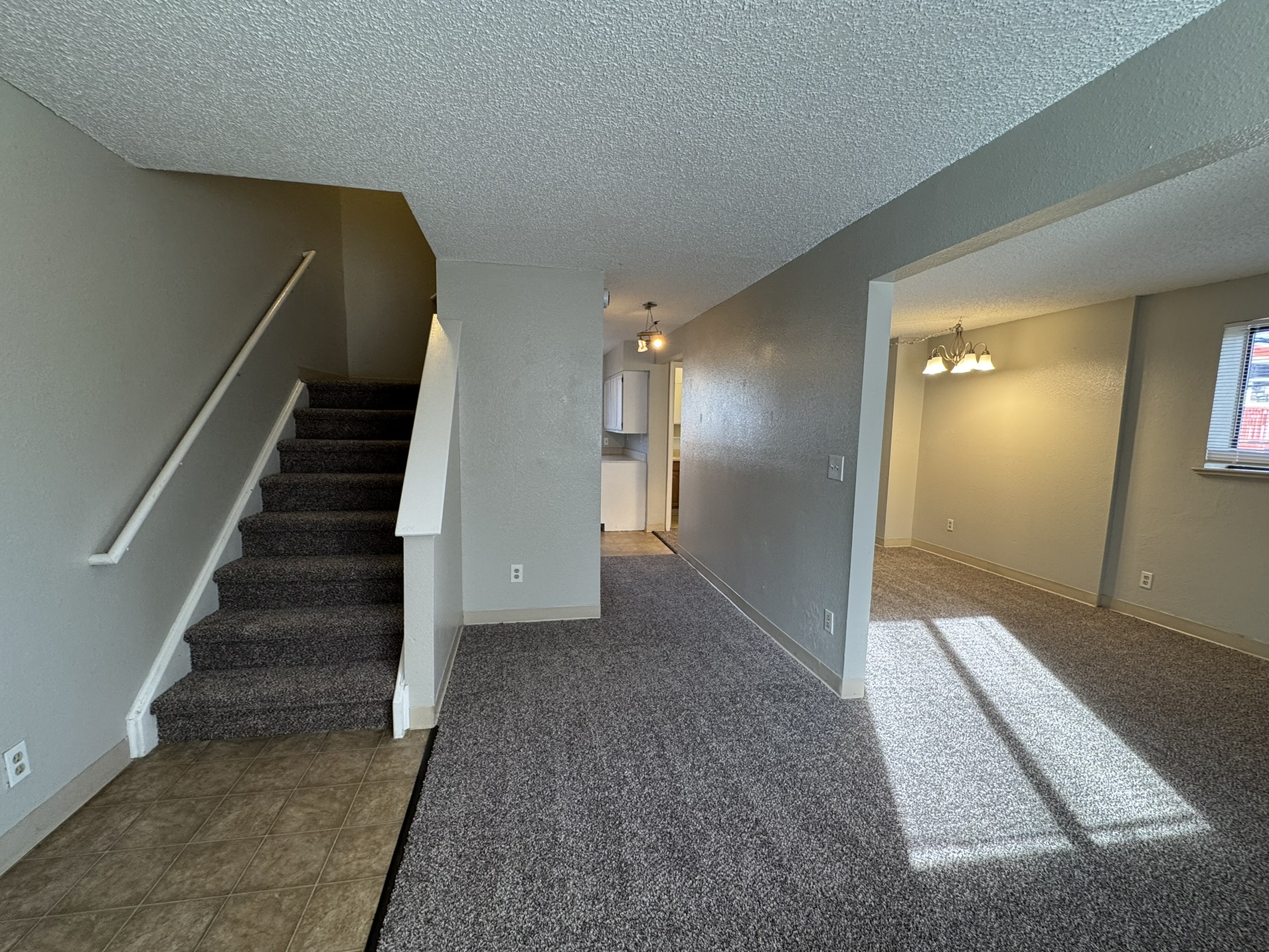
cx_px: 620
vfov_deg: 81.8
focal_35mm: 15
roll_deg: -0.1
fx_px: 550
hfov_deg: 98.1
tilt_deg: -6.7
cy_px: 486
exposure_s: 1/120
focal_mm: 2.22
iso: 160
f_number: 2.2
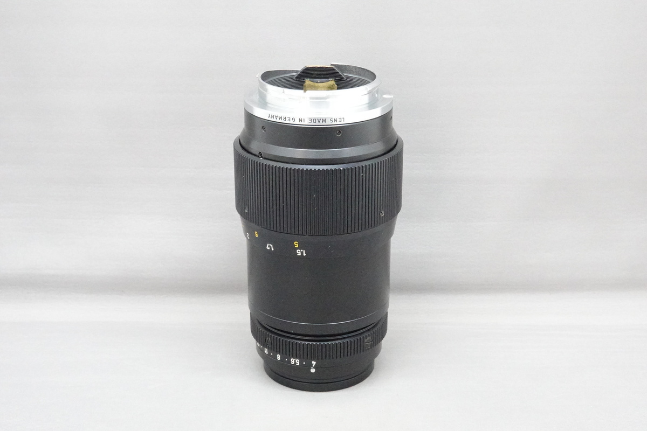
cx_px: 324
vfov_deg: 23.4
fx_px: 1042
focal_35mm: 58
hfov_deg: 34.5
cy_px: 216
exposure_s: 1/40
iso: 6400
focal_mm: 21.56
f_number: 8
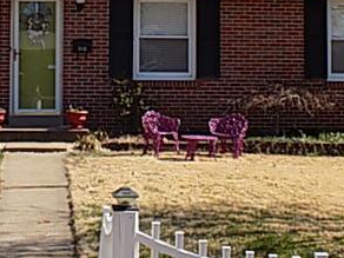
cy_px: 65
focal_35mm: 81
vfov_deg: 18.1
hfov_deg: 24.0
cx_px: 112
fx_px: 805
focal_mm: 6.6
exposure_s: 1/640
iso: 80
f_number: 3.5
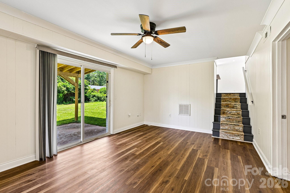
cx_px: 145
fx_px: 125
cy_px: 96
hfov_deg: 98.5
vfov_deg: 75.5
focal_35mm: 16
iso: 280
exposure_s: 1/15
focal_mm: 15.5
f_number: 8
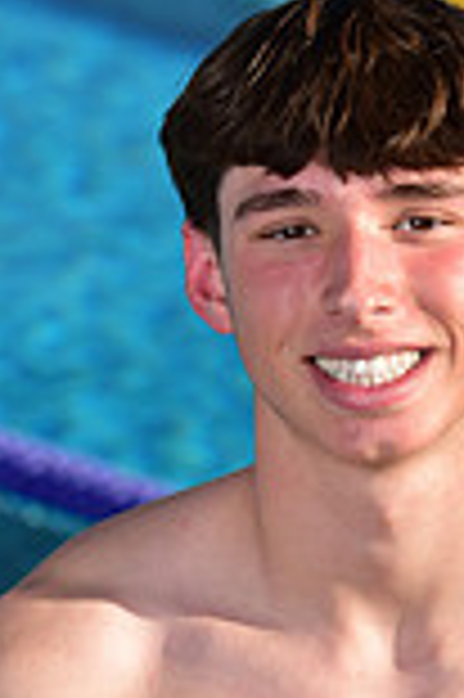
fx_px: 8719
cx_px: 435
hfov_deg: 3.0
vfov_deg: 4.6
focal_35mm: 450
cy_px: 896
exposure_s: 1/250
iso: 64
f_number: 6.3
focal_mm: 120
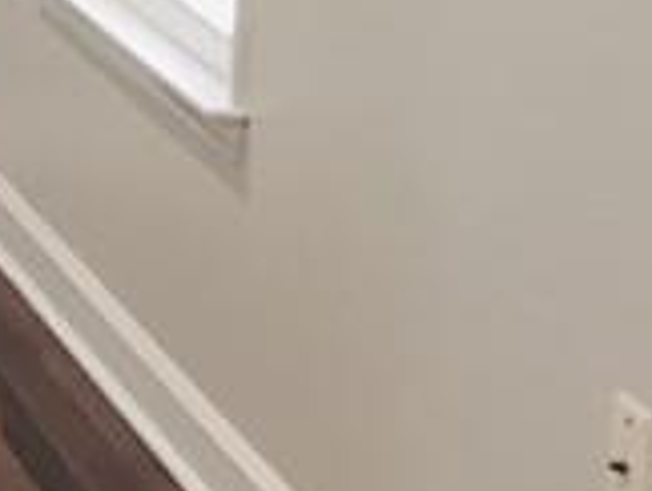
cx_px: -1151
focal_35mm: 183
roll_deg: +0.6
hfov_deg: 9.1
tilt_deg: -10.1
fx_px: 3452
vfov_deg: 8.0
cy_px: -161
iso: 50
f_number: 2.2
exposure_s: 1/30
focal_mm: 4.15
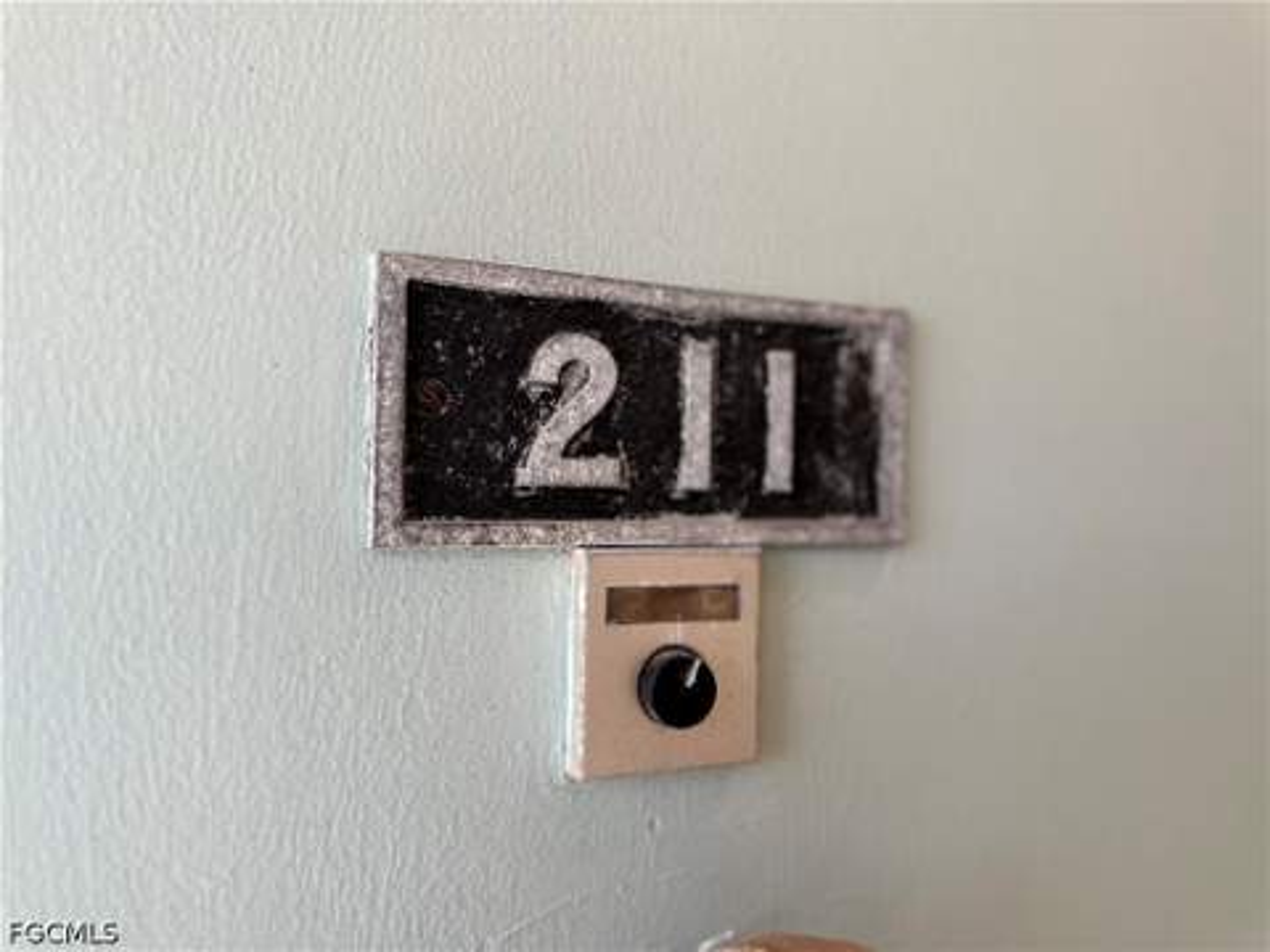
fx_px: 881
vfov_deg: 56.8
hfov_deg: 71.6
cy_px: 476
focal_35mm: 24
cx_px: 635
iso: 80
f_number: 1.78
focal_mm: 6.86
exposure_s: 1/480
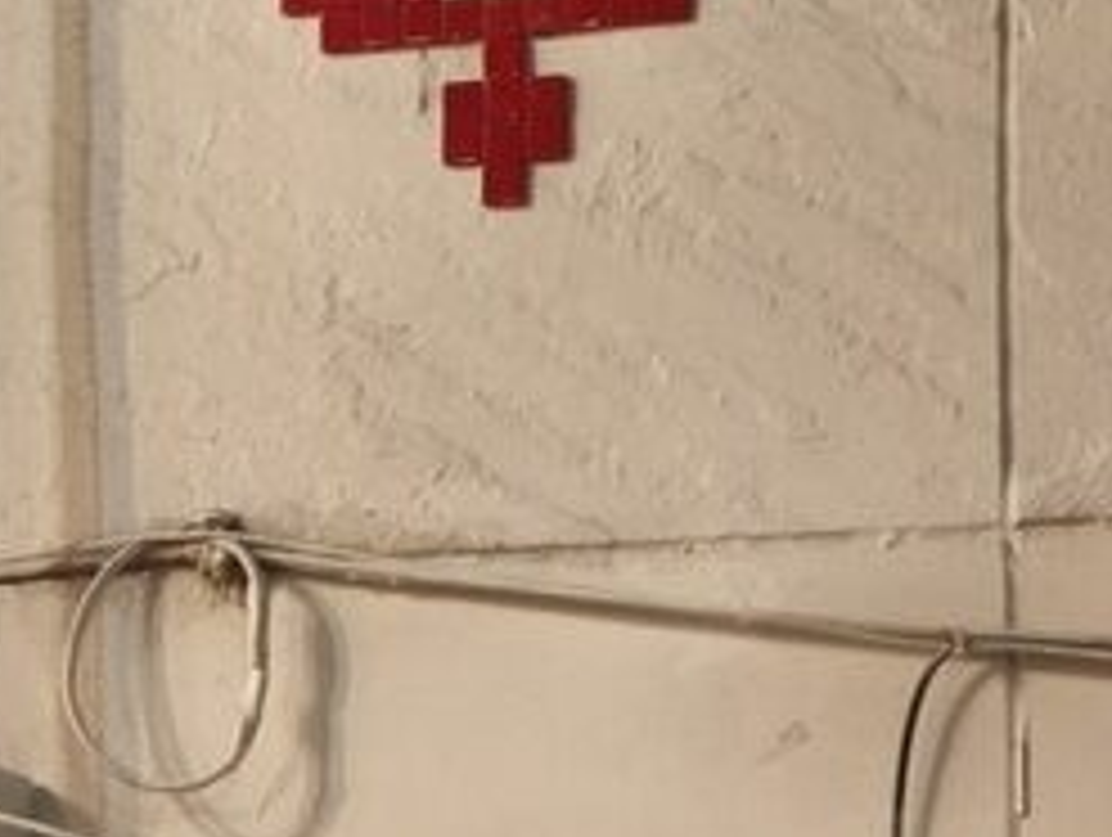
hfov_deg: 5.9
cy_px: -112
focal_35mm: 331
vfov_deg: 4.5
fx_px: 10649
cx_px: -900
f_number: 2
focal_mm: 8.8
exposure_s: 1/40
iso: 1600
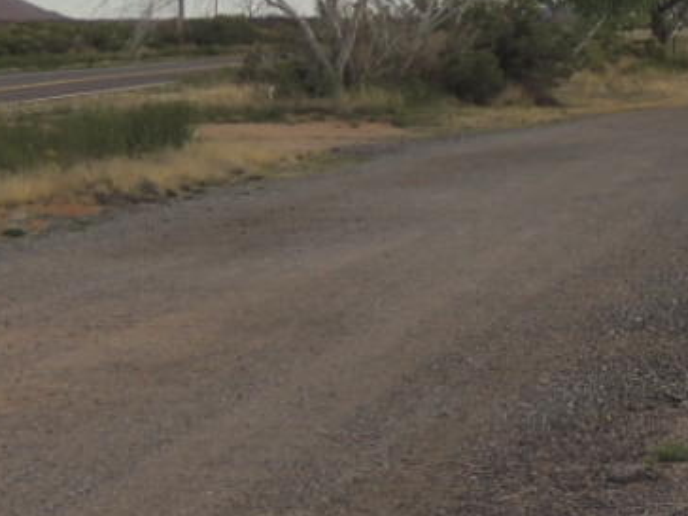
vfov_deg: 8.4
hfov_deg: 11.1
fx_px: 3498
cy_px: -98
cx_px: 733
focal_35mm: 176
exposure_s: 1/640
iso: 100
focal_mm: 7.1
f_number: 3.3
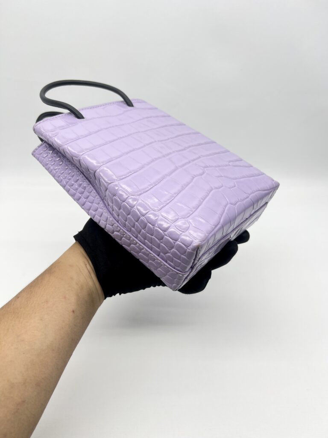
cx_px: 164
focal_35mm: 26
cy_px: 219
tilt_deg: -35.2
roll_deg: -0.9
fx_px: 328
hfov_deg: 53.1
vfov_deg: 67.3
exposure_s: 1/126
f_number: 1.5
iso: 32
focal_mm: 5.7
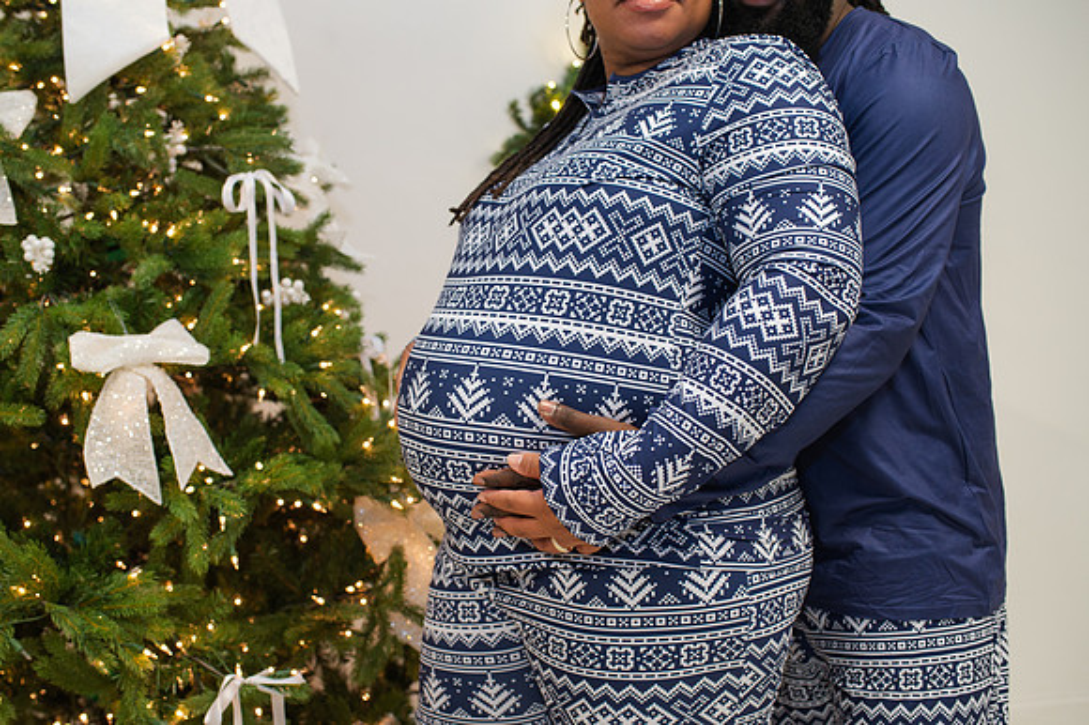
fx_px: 1148
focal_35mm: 38
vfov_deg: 35.0
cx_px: 498
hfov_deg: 50.7
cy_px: 362
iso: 1000
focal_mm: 35
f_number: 3.5
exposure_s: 1/200
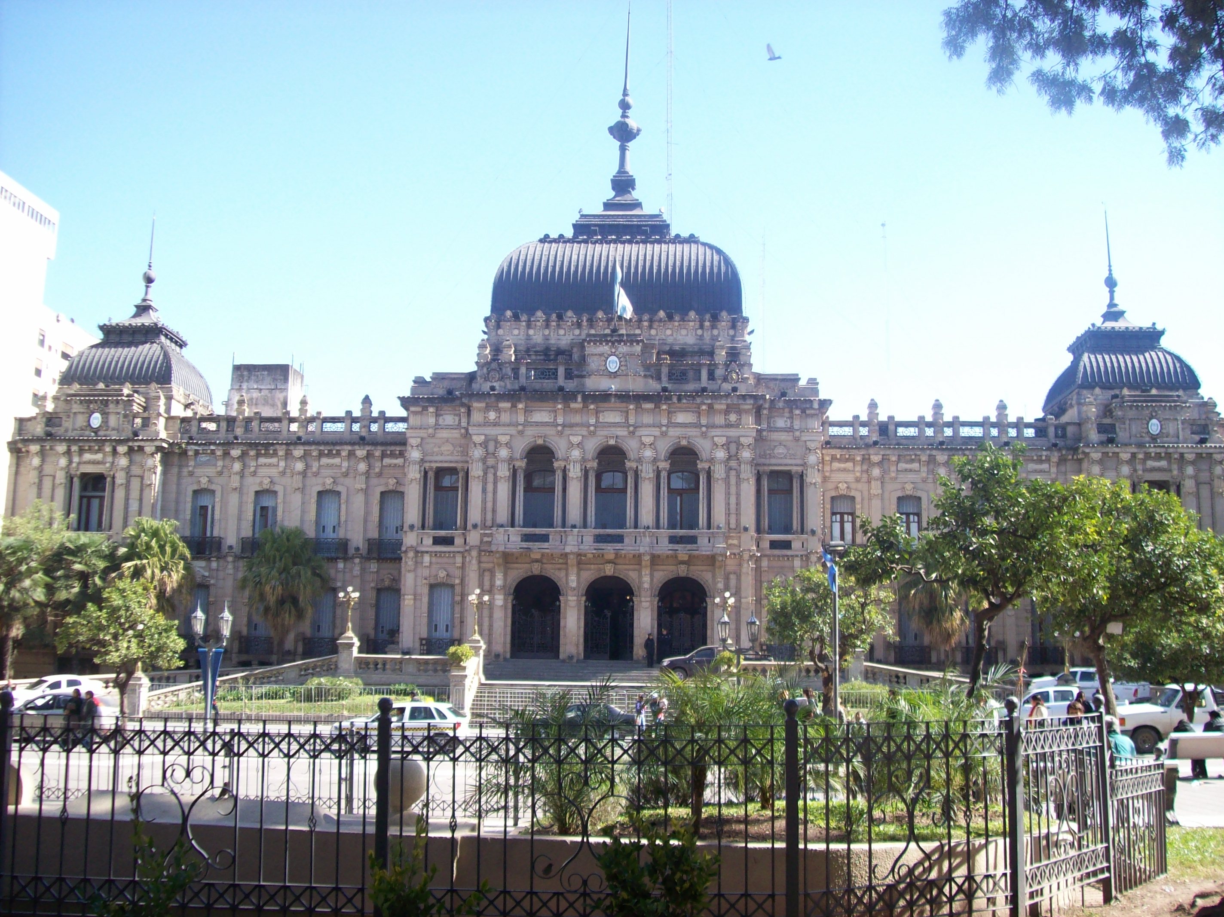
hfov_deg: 51.4
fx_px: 1273
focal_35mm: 36
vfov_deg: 39.6
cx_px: 612
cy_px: 458
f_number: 2.7
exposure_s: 1/365
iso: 80
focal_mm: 6
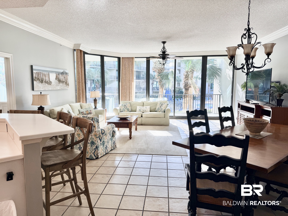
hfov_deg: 71.6
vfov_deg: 56.8
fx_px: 200
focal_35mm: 24
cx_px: 144
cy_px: 108
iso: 64
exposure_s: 1/184
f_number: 1.78
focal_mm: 6.76
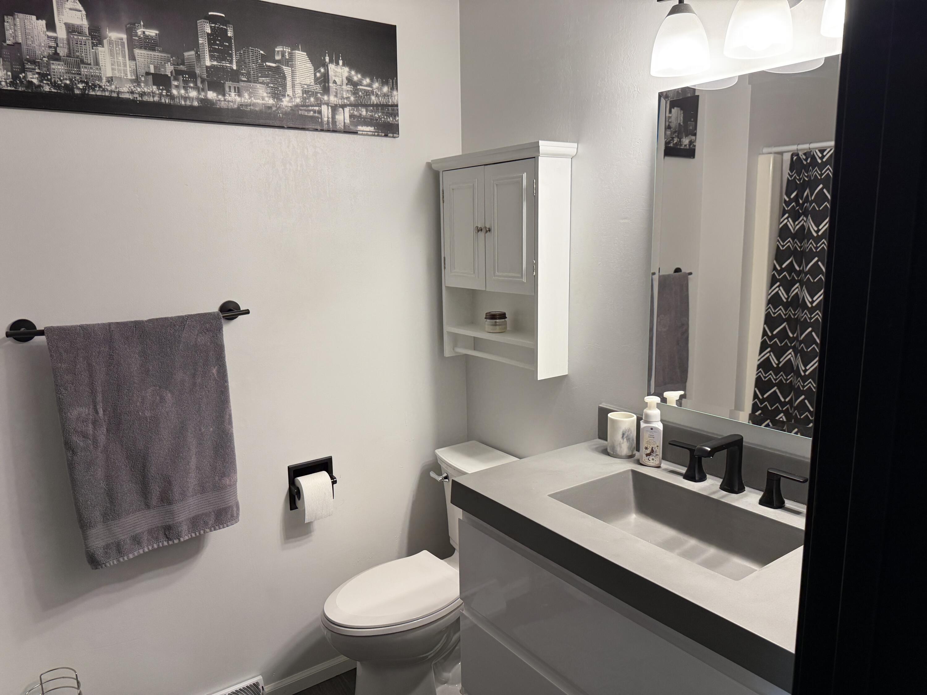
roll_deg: +0.9
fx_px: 643
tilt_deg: -10.1
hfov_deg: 71.6
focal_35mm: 24
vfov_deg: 56.8
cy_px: 348
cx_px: 464
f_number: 1.78
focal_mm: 6.76
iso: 160
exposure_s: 1/120
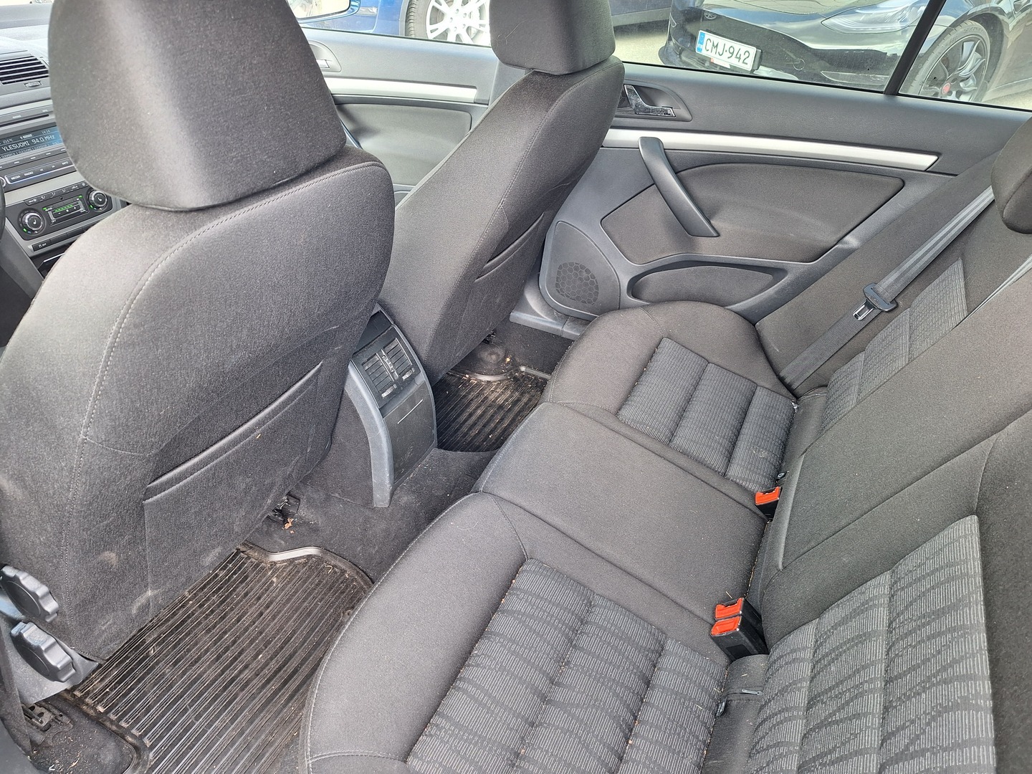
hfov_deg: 73.9
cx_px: 516
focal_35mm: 23
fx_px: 686
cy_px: 387
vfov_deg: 58.9
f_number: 1.8
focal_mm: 5.54
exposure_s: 1/50
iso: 80
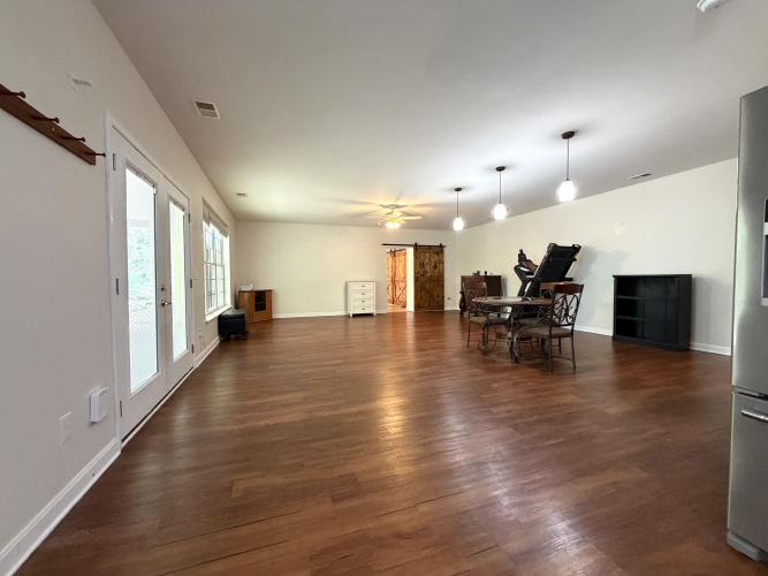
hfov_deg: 102.1
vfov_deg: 85.7
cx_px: 384
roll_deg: +0.6
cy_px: 288
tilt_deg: -1.9
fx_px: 311
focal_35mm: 14
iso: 400
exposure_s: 1/60
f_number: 2.2
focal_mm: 2.22
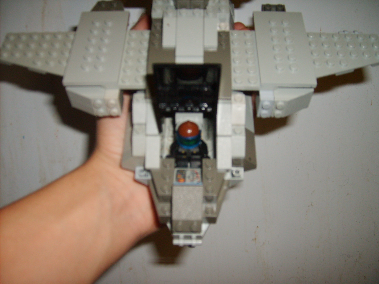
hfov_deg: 52.6
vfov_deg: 40.7
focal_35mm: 35
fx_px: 383
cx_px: 190
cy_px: 142
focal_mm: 5.8
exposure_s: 1/45
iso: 100
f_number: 2.8
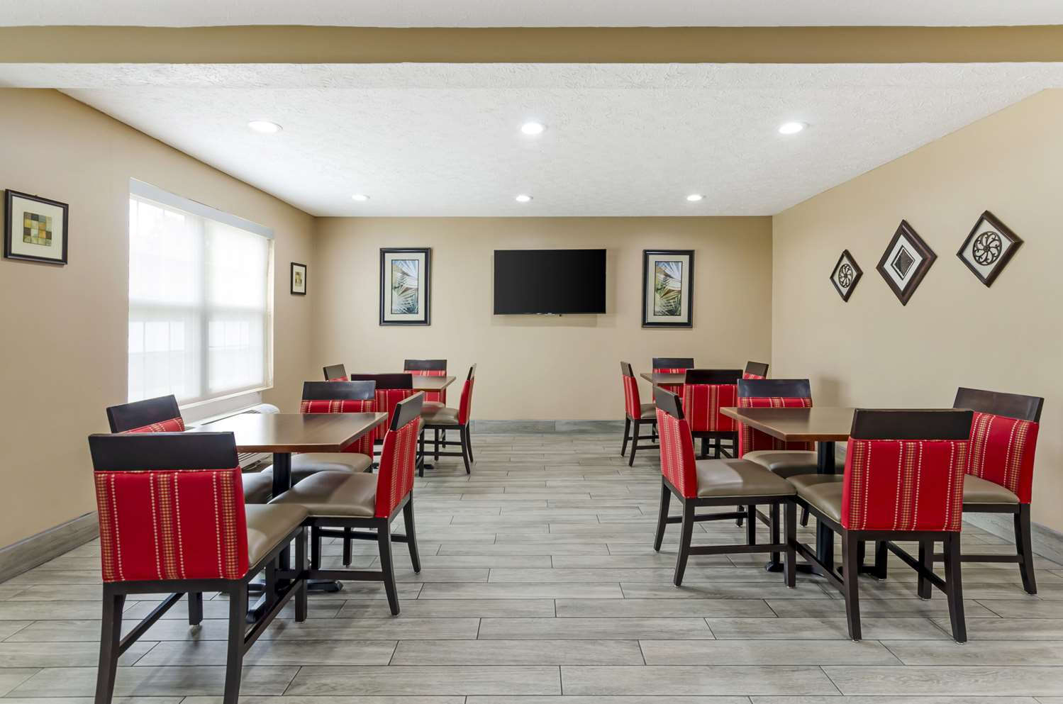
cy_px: 352
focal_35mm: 16
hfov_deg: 95.1
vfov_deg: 71.8
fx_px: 486
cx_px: 532
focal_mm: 11
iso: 200
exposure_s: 1/1.25
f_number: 8
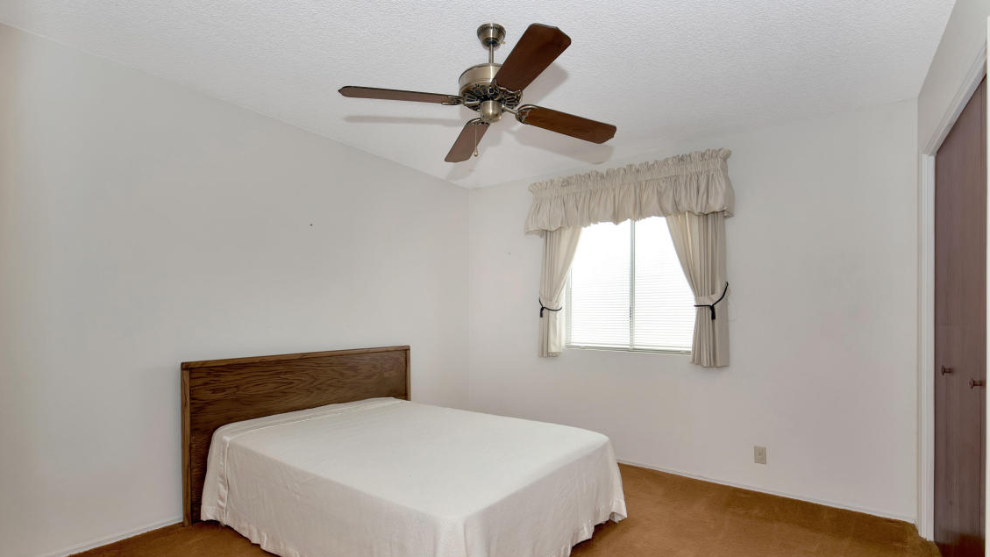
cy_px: 308
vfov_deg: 66.9
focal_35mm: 16
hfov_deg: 99.4
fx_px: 420
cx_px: 496
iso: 500
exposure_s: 1/50
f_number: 7.1
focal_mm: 15
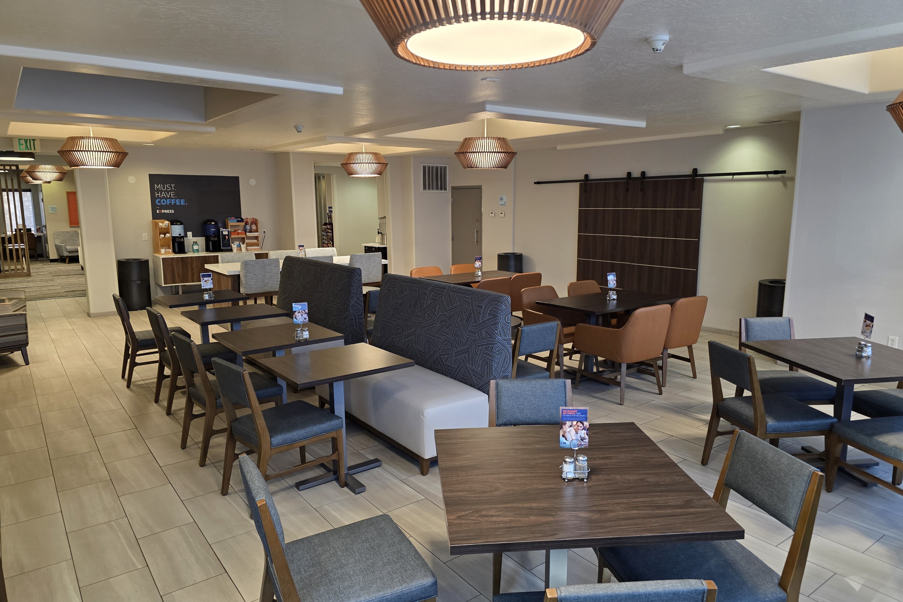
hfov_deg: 73.7
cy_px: 291
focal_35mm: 24
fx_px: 602
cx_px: 453
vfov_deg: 53.1
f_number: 1.7
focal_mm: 6.3
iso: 160
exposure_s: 1/120
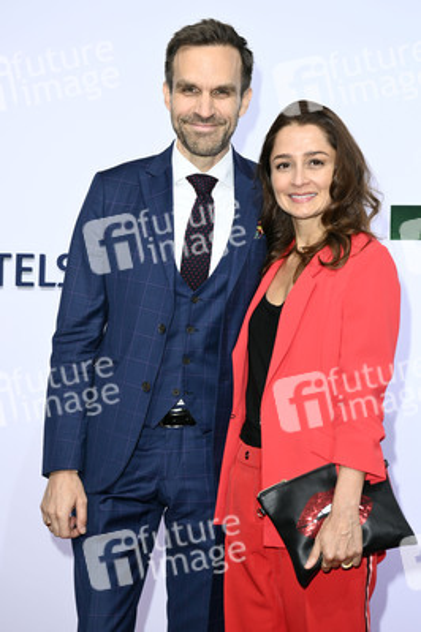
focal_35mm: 66
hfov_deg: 20.6
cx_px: 210
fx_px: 1160
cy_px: 316
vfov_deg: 30.5
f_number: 6.3
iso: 400
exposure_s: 1/250
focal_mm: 66
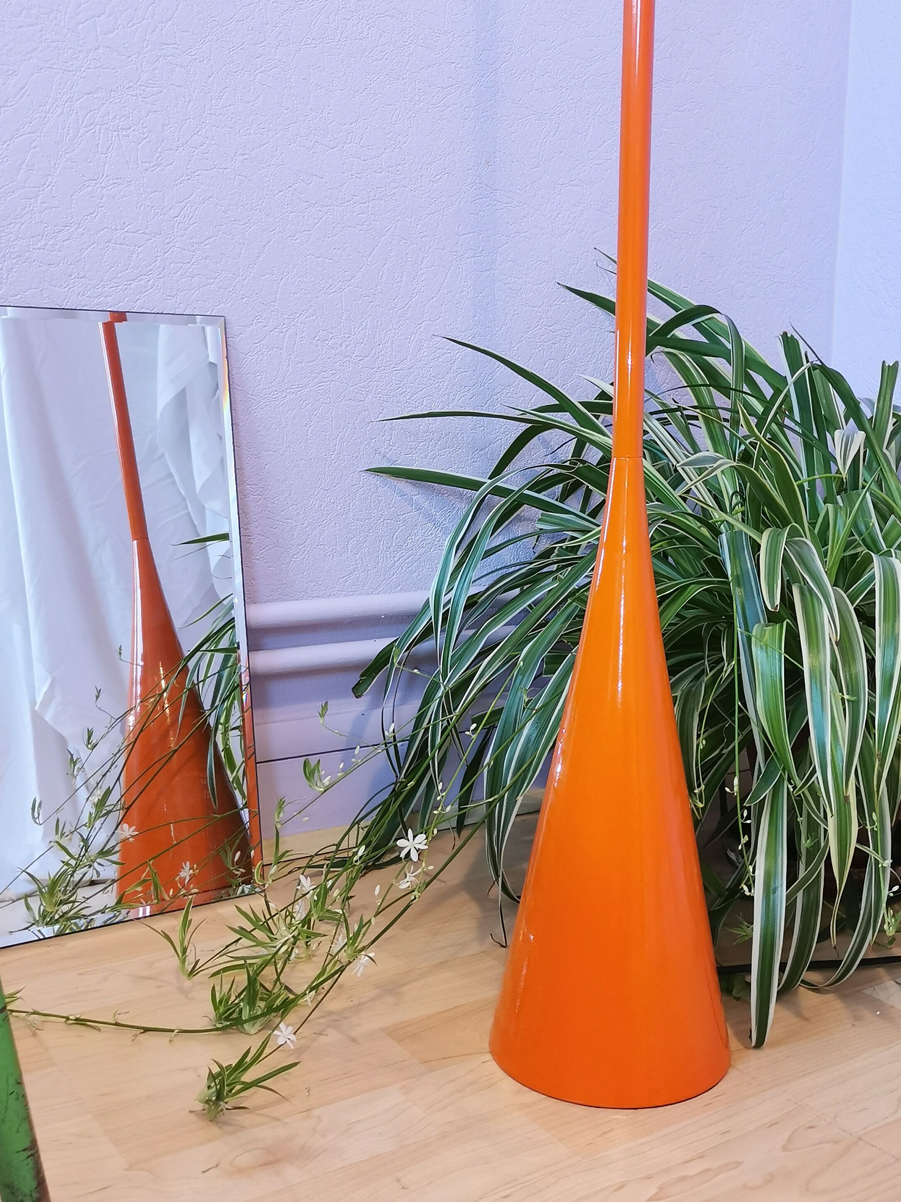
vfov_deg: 47.8
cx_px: 478
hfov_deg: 36.8
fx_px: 1353
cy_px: 550
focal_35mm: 39
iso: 250
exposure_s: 1/50
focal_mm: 5.58
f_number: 1.8
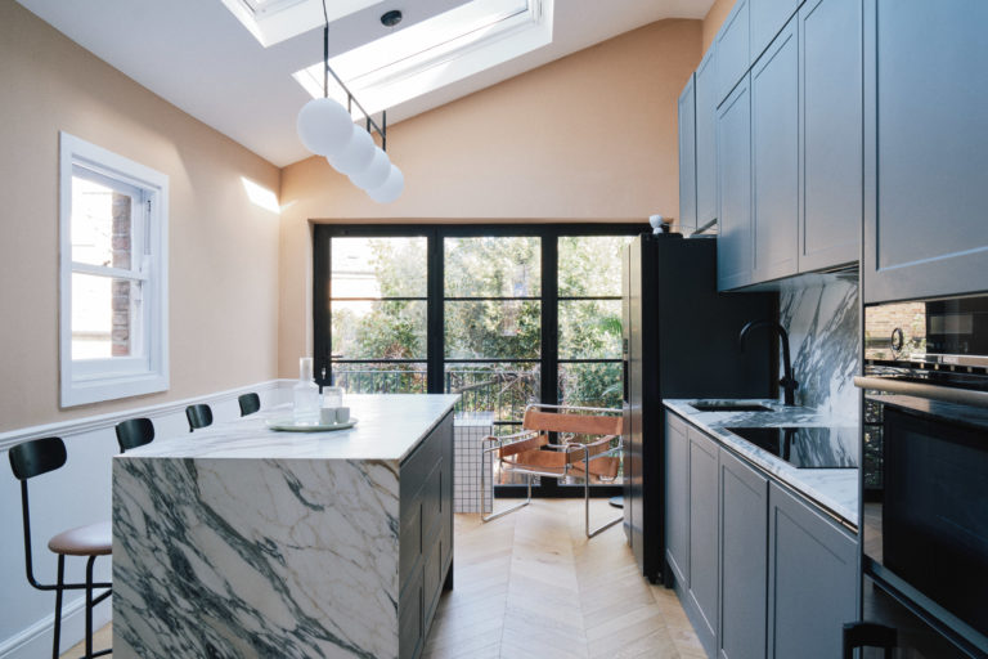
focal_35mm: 26
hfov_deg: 69.4
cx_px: 494
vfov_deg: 49.6
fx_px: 713
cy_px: 330
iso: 160
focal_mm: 17.6
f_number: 11
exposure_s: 1.3
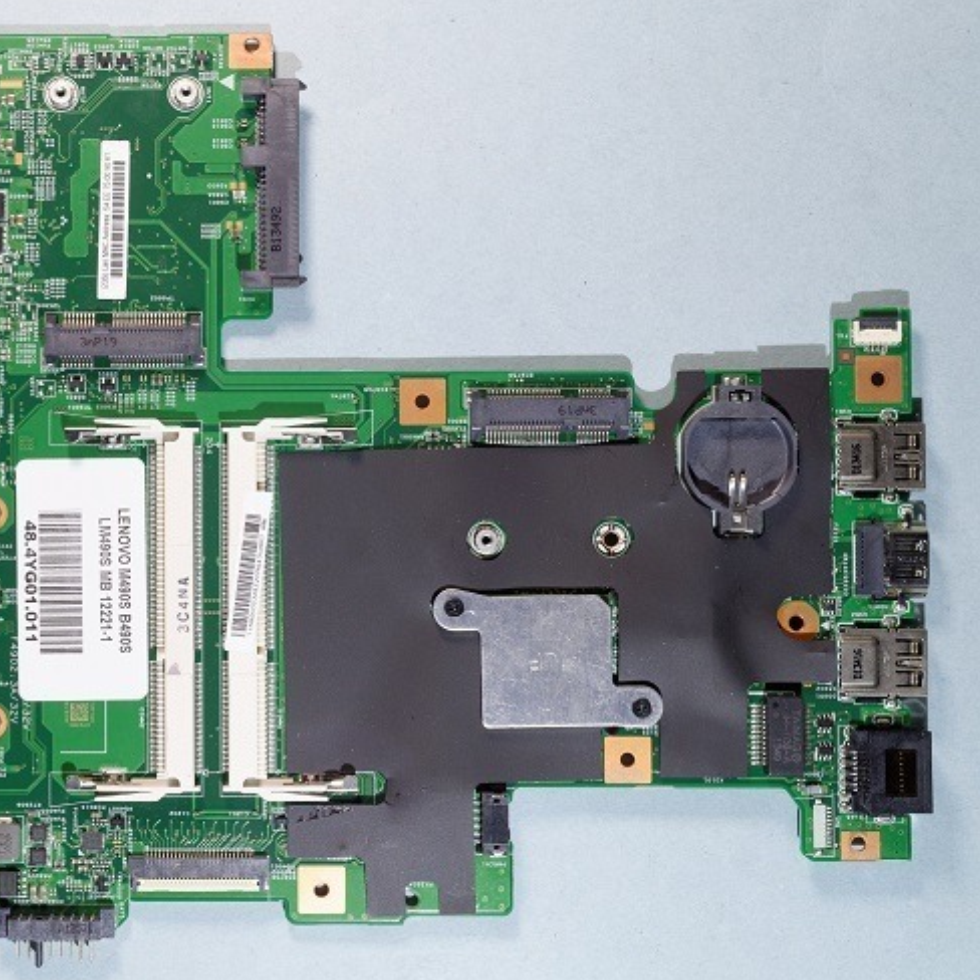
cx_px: 257
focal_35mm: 61
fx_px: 1943
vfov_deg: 28.3
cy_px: 494
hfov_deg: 27.9
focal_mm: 31
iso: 100
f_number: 8
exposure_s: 1/5
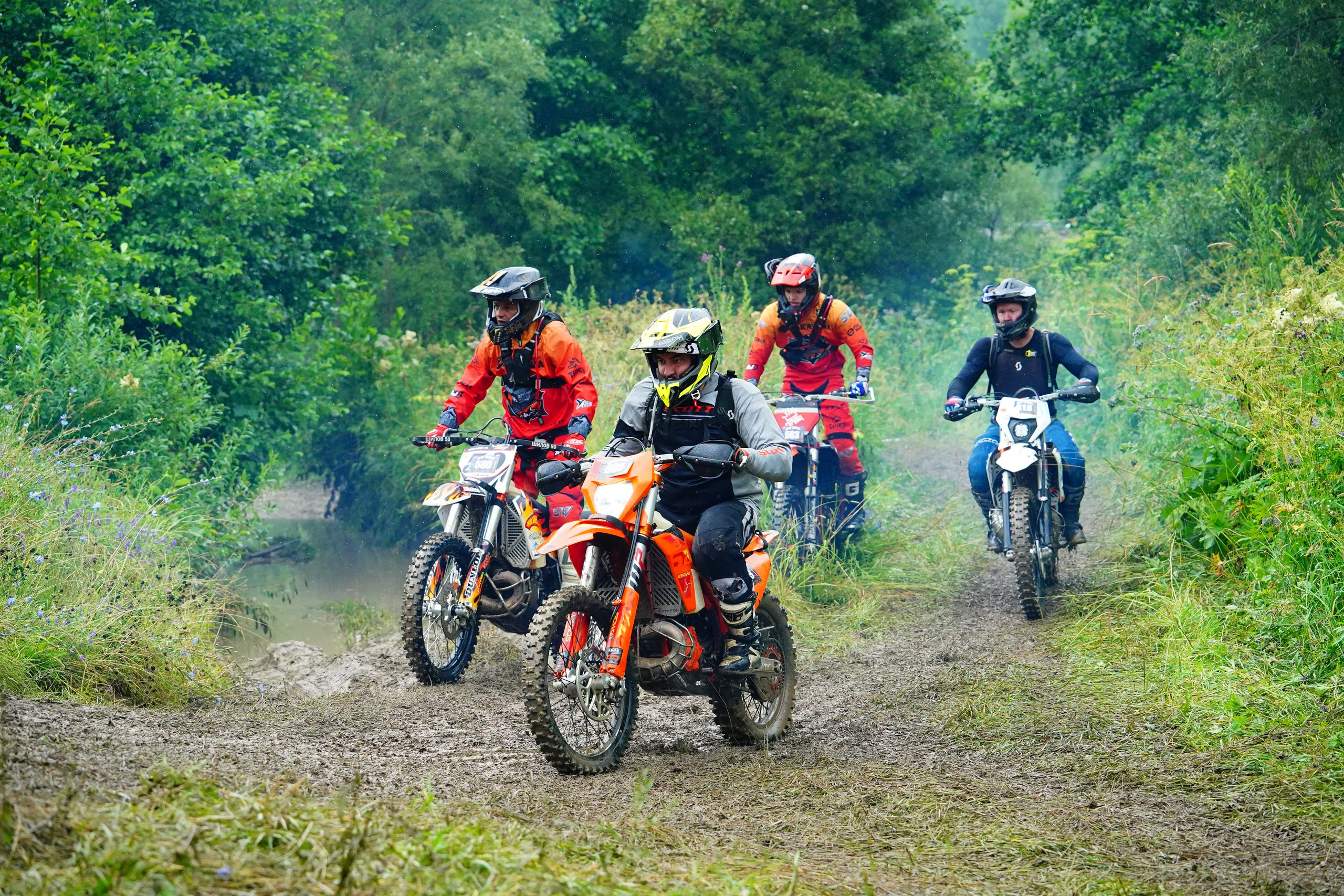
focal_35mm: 73
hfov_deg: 27.7
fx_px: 2725
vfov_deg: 18.7
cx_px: 672
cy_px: 448
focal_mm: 73
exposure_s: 1/2000
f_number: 4
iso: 5000
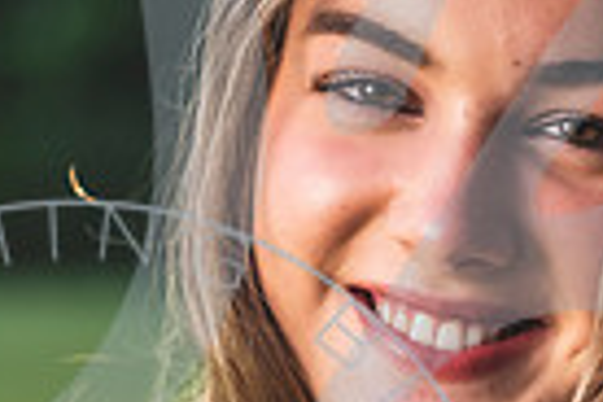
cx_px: 293
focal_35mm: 294
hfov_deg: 7.0
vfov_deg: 4.7
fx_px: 4924
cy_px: 282
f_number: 2.8
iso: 100
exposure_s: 1/800
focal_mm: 70
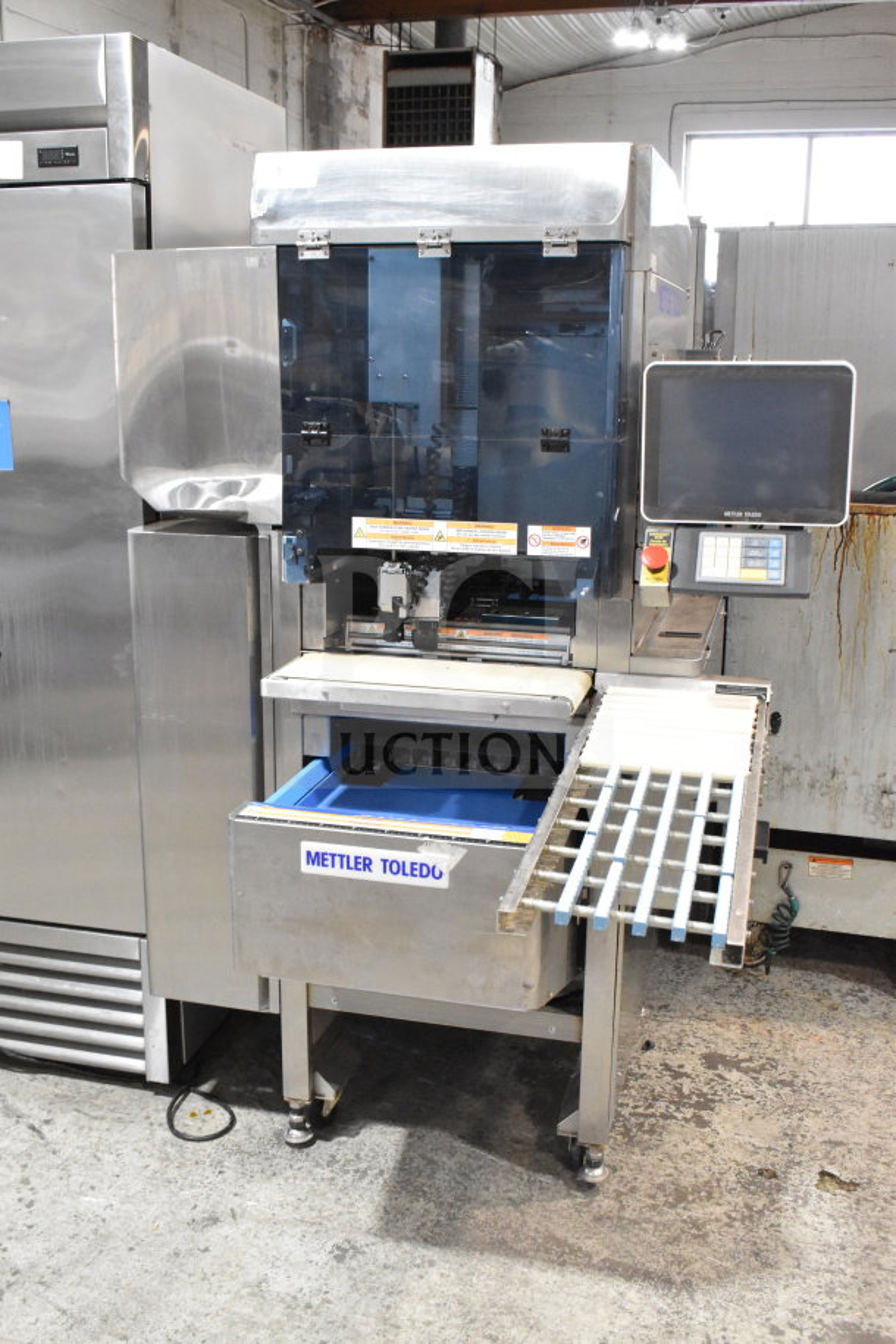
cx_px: 448
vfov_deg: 53.1
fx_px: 1344
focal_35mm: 36
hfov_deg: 36.9
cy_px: 672
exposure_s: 1/200
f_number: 7.1
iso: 6400
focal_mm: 24
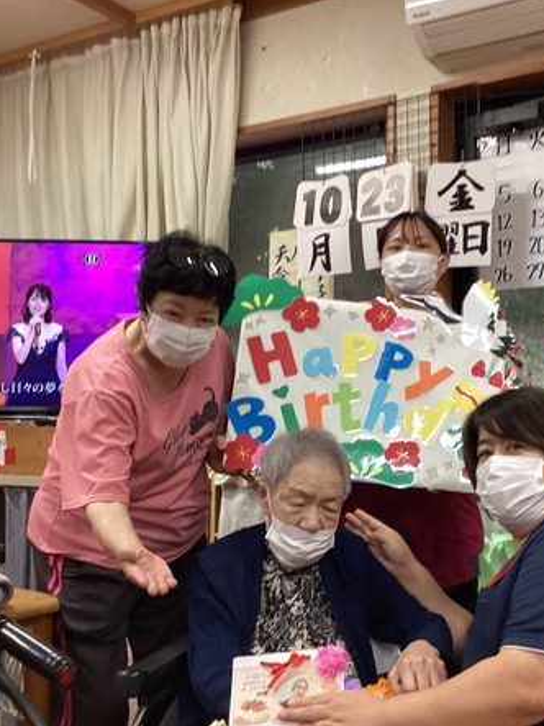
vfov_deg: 44.8
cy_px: 364
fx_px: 880
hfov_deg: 34.1
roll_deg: +1.6
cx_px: 352
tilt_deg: +6.2
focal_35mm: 42
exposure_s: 1/50
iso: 160
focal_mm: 3.3
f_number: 2.4
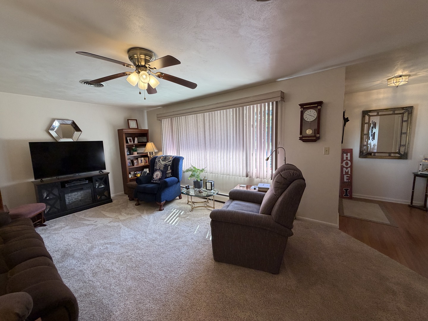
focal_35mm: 14
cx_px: 214
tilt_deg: -5.6
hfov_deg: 102.1
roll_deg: +3.1
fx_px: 173
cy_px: 160
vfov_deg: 85.7
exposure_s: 1/120
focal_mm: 2.22
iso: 160
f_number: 2.2
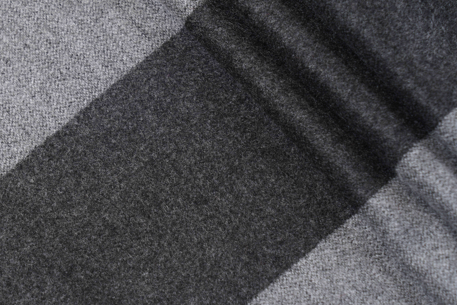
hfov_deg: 12.7
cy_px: 137
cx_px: 108
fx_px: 2044
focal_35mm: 161
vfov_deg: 8.5
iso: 100
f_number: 8
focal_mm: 105
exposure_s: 1/100
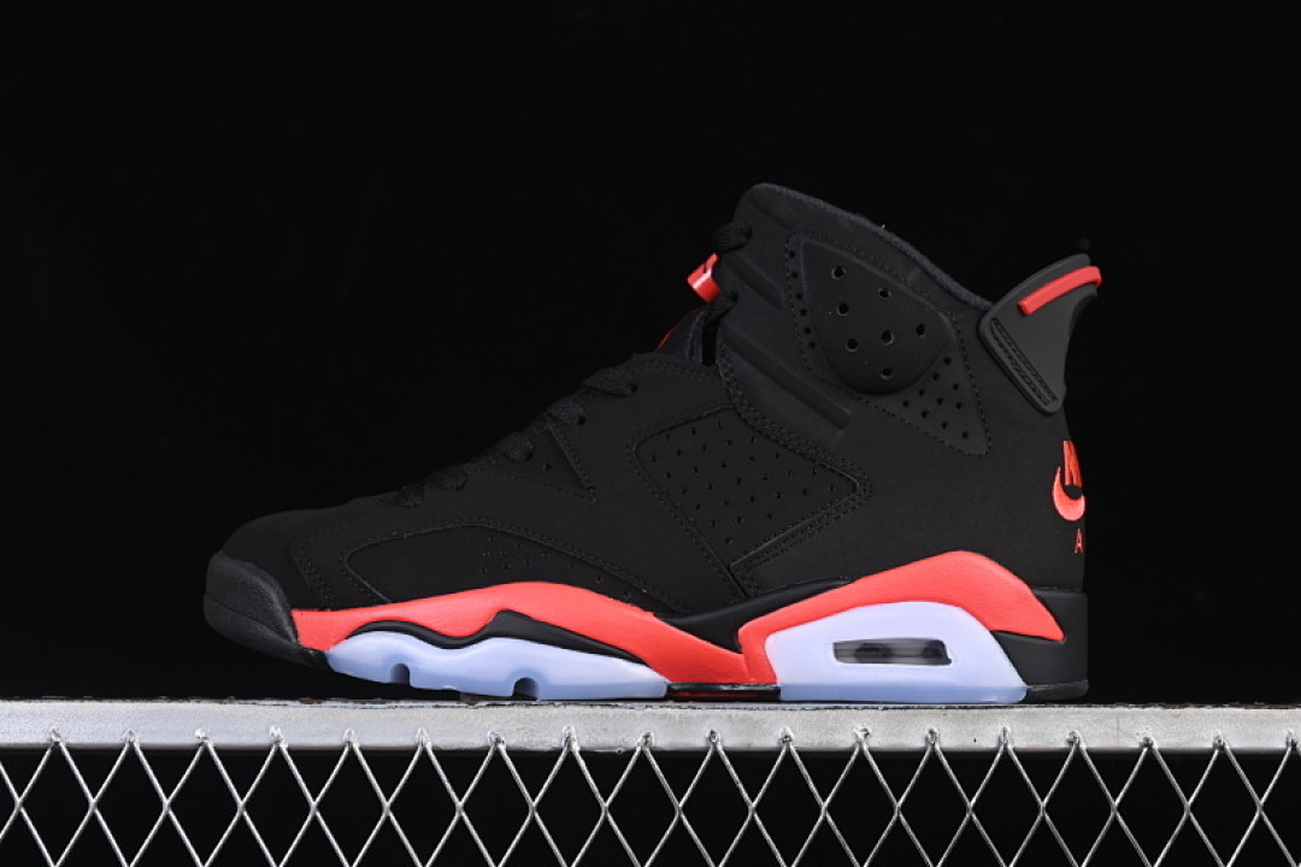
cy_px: 434
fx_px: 2710
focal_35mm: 75
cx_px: 650
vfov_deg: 18.2
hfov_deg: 27.0
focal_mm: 50
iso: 160
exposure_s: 1/60
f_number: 6.3
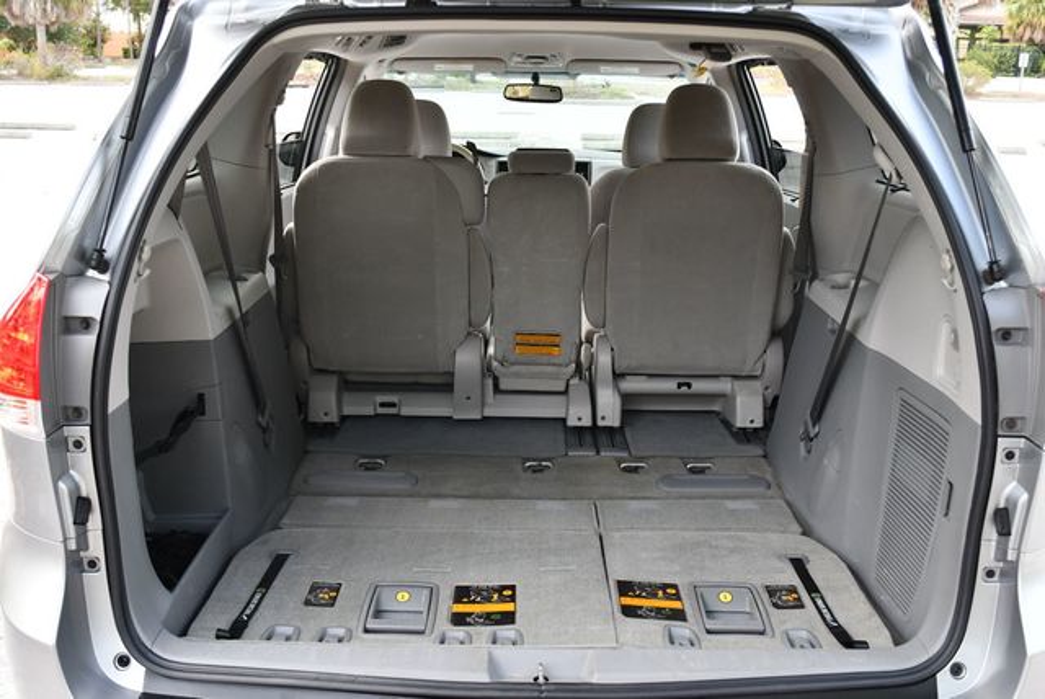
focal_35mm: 36
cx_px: 522
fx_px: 1046
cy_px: 350
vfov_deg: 36.9
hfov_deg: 53.1
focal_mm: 18
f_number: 4
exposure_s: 1/250
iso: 400
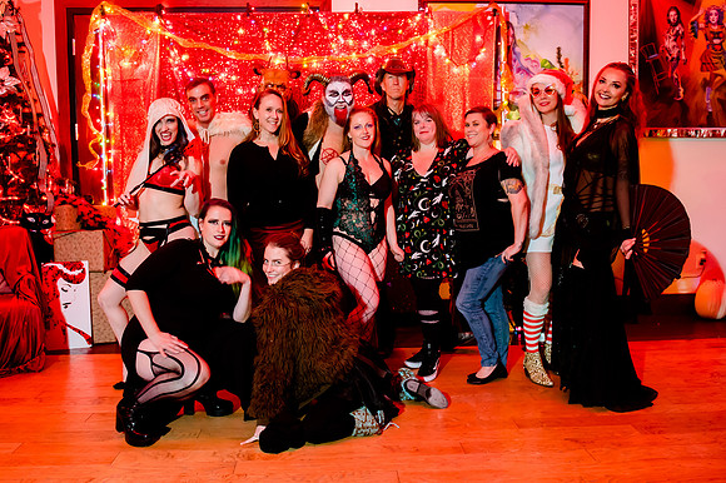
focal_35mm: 32
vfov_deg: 40.8
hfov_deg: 58.4
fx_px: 650
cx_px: 364
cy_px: 228
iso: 4000
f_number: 2.8
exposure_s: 1/30
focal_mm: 24
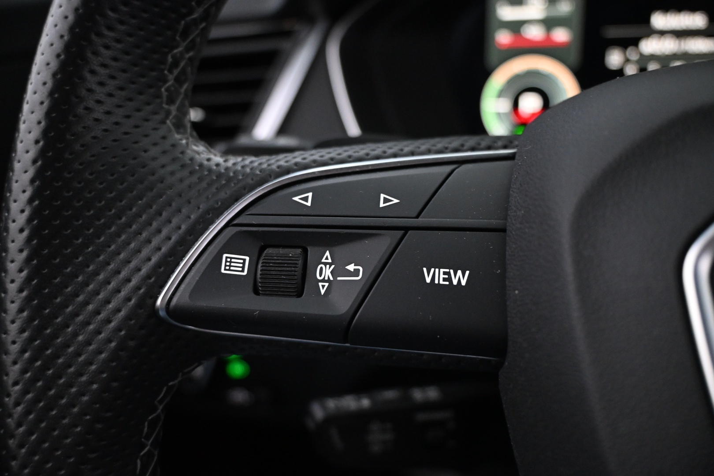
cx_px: 357
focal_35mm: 32
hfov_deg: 59.5
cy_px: 238
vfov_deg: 41.7
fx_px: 625
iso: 2800
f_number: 4
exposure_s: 1/30
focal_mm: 21
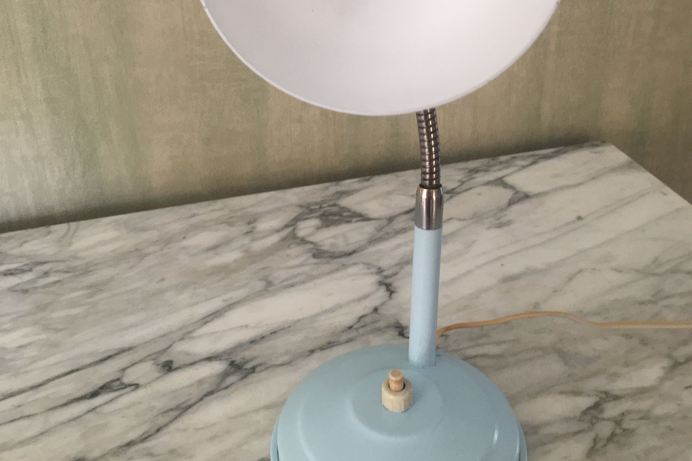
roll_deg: +0.9
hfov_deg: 47.4
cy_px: 115
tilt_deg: -24.3
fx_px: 788
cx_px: 346
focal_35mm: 41
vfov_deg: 32.0
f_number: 2.2
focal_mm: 4.15
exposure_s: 1/33
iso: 125
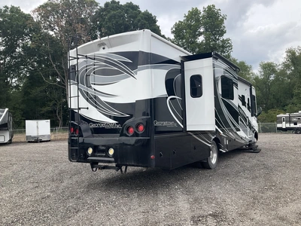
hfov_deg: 61.7
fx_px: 252
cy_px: 113
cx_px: 150
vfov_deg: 48.2
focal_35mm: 29
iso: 25
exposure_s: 1/829
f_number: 1.8
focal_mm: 3
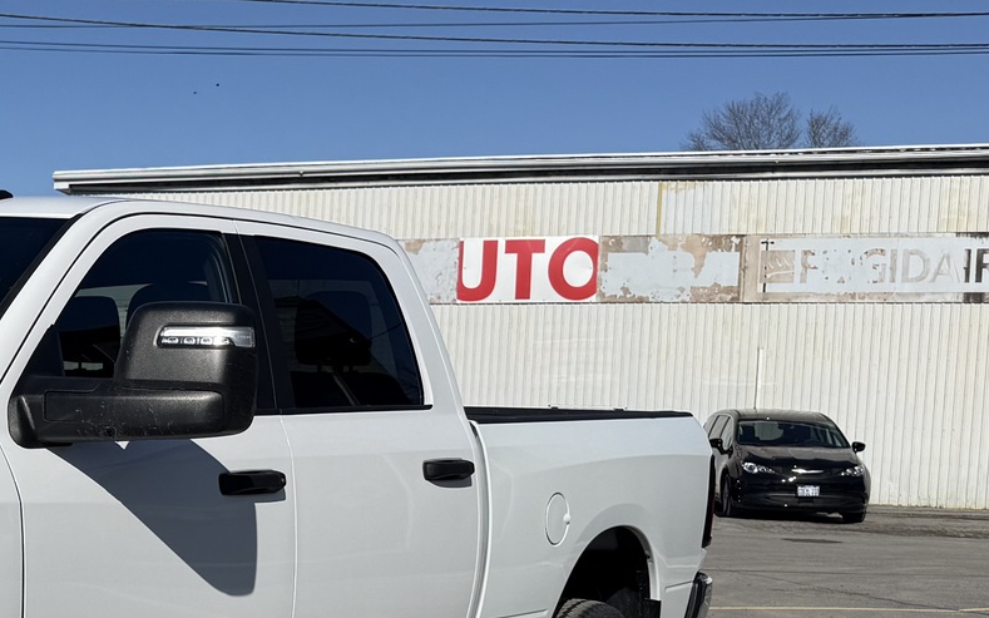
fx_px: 1779
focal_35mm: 66
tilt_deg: -4.5
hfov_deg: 28.2
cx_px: -104
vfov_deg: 19.4
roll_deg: -1.0
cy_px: 548
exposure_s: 1/10309
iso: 80
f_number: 1.78
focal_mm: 6.76
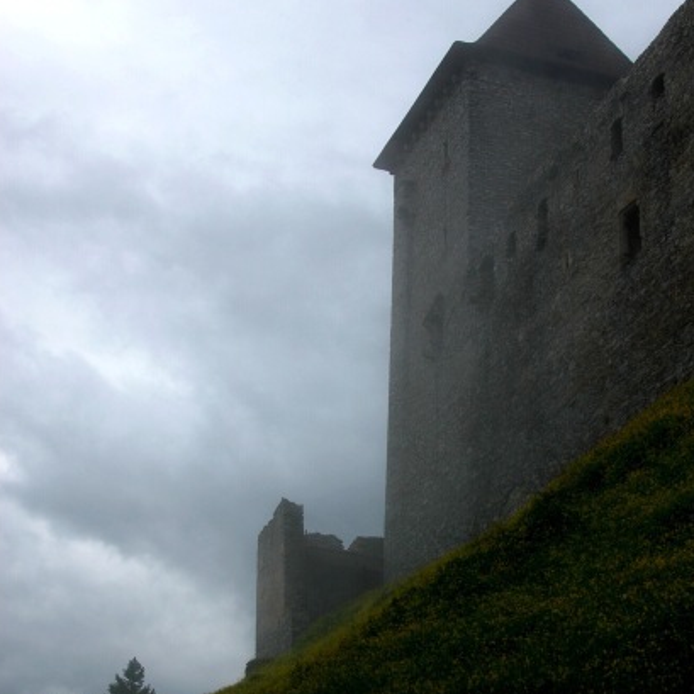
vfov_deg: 28.1
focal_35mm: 61
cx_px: 386
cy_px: 417
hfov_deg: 28.1
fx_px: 1384
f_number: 9.5
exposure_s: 1/250
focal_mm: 28
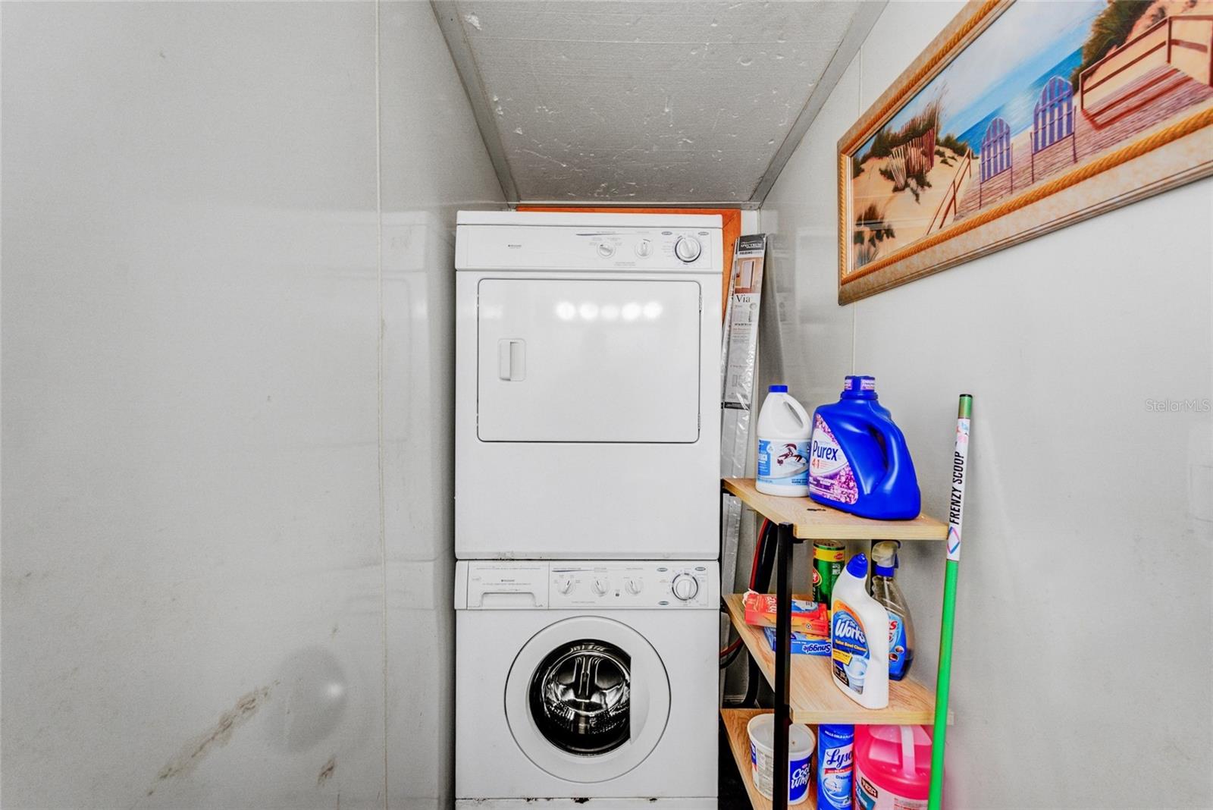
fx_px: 539
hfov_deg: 96.7
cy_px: 405
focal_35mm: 16
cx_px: 606
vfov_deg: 73.8
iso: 400
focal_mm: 16
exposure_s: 1/25
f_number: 8
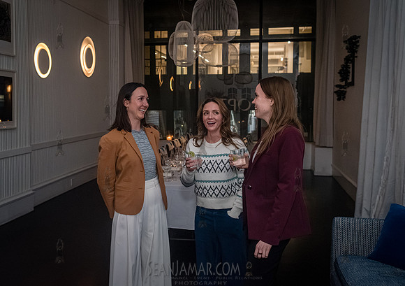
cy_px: 132
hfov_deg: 47.7
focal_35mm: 40
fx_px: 457
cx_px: 173
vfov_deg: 34.7
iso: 6400
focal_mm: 35
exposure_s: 1/320
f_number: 4.5
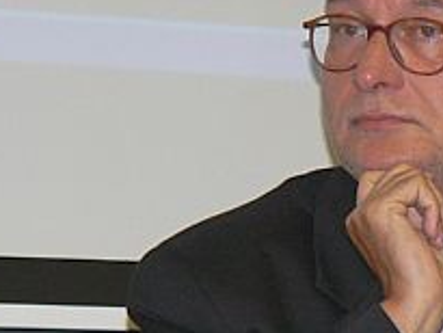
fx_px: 4277
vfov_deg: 4.5
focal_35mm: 334
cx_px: 299
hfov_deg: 5.9
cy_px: 230
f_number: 3.3
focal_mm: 24.6
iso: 160
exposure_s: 1/30
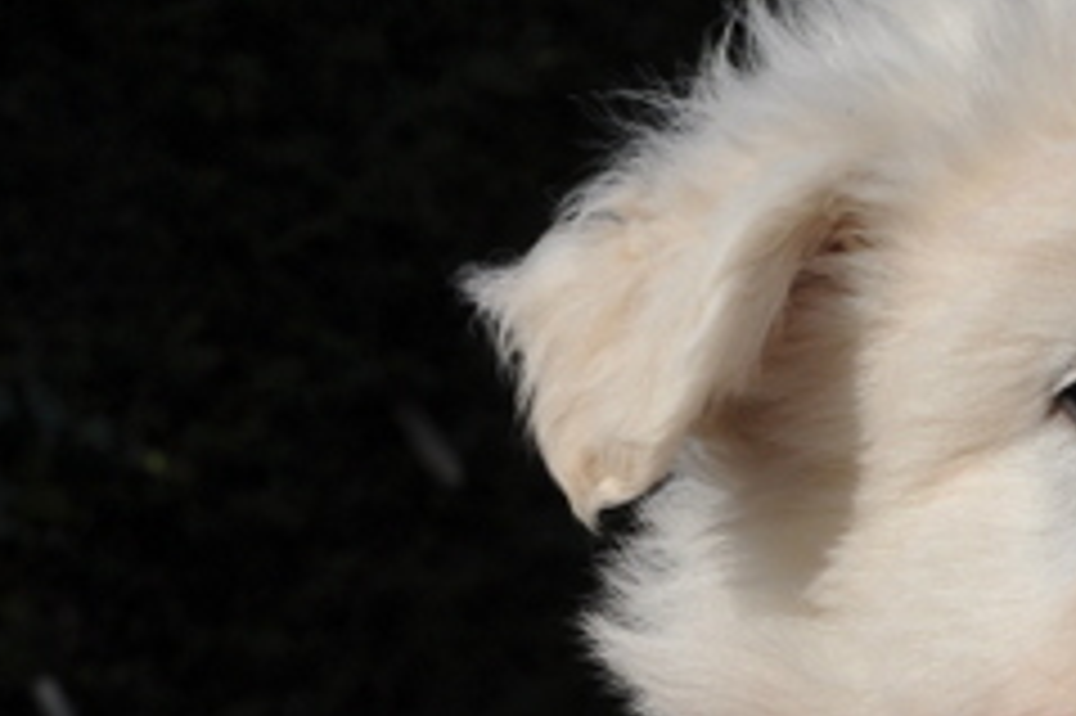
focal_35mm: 140
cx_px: 1324
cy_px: 471
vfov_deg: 9.8
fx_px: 4191
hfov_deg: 14.1
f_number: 10
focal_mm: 35
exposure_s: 1/400
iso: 200
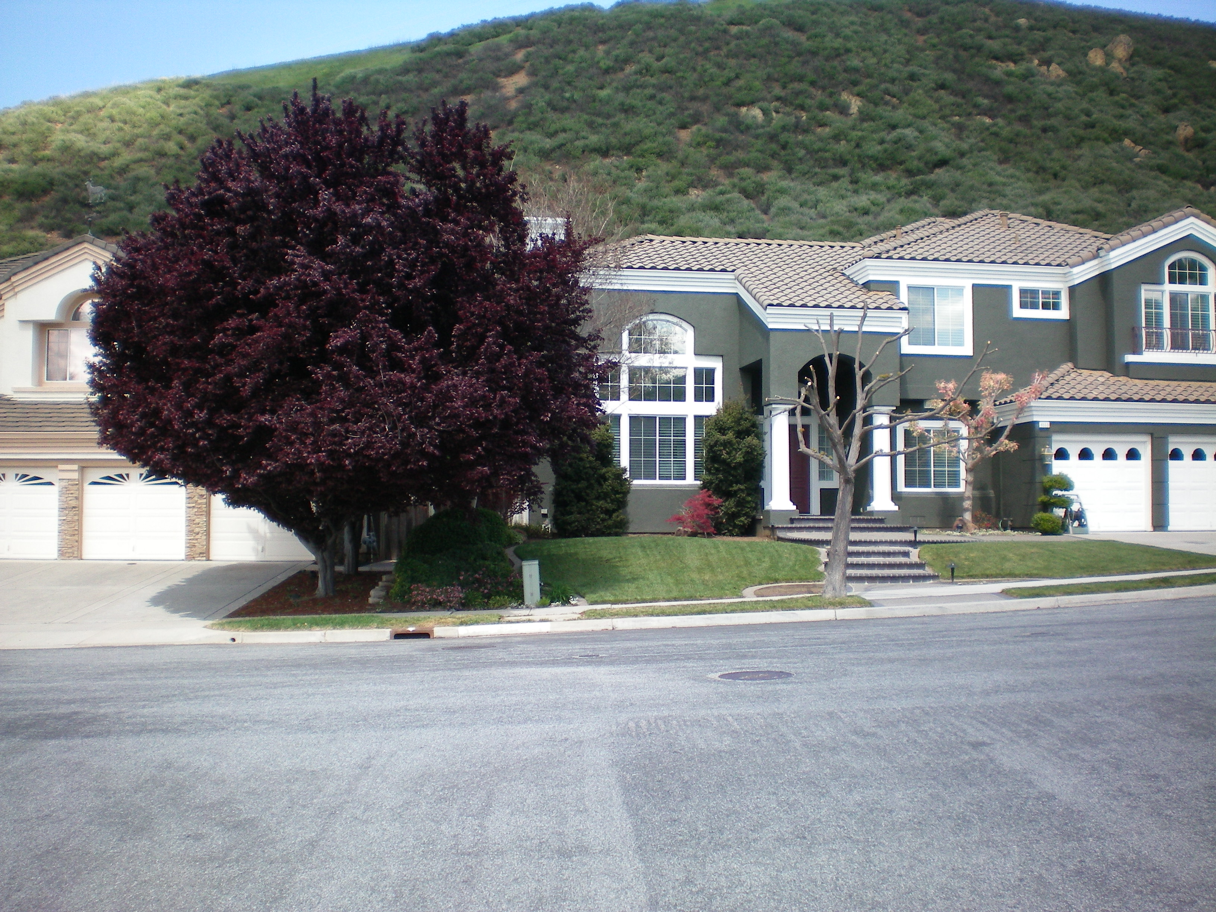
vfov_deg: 37.7
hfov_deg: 49.0
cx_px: 608
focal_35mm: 38
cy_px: 456
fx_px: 1335
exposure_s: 1/320
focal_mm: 6.3
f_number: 3.1
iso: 64
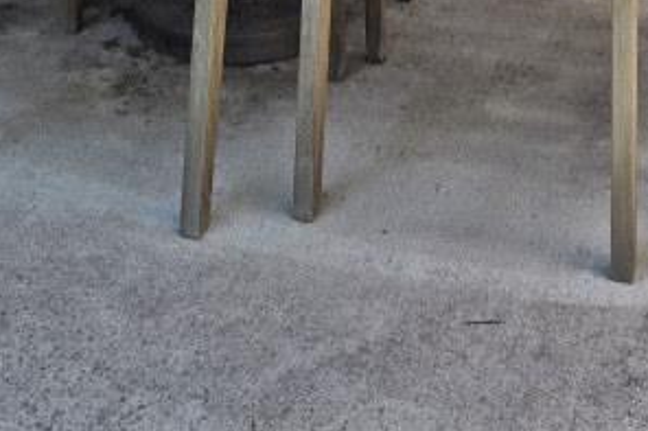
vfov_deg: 14.1
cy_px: -569
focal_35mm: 71
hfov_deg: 28.5
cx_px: 309
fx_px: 1277
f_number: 5.6
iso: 160
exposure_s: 1/250
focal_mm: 14
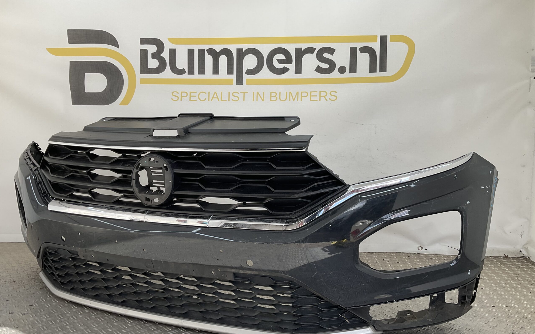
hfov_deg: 61.2
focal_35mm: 31
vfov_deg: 40.5
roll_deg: -1.5
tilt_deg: -6.5
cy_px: 197
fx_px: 452
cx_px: 269
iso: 16
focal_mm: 3
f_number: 1.8
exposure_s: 1/241
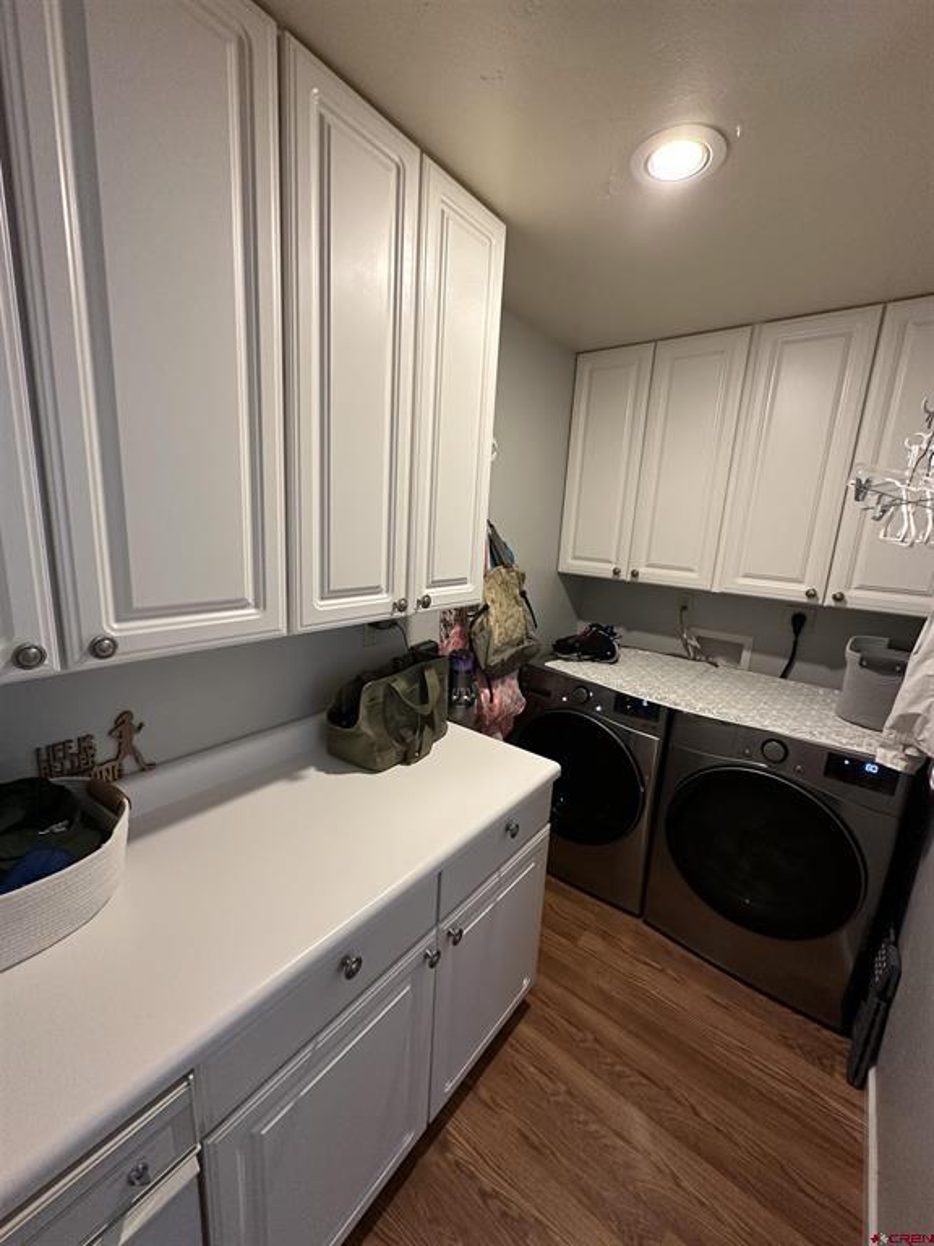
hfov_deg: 85.7
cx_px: 467
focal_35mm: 14
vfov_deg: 102.1
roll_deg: -3.5
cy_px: 623
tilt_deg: -10.7
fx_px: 504
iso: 250
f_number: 2.2
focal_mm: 2.22
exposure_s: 1/60
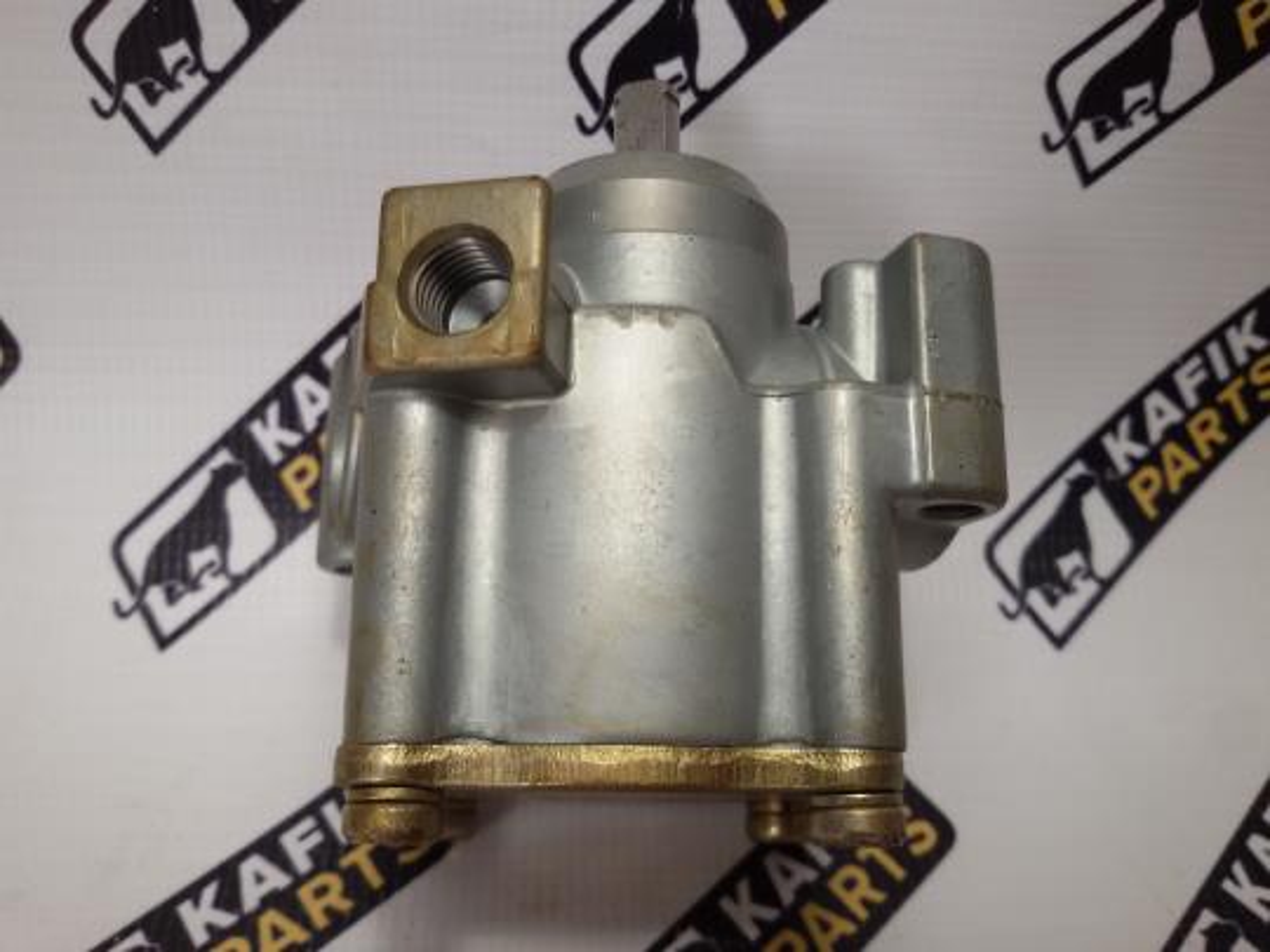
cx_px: 635
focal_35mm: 31
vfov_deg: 45.4
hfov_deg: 58.4
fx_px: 1137
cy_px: 476
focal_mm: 2.93
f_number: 2.4
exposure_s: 1/50
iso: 40
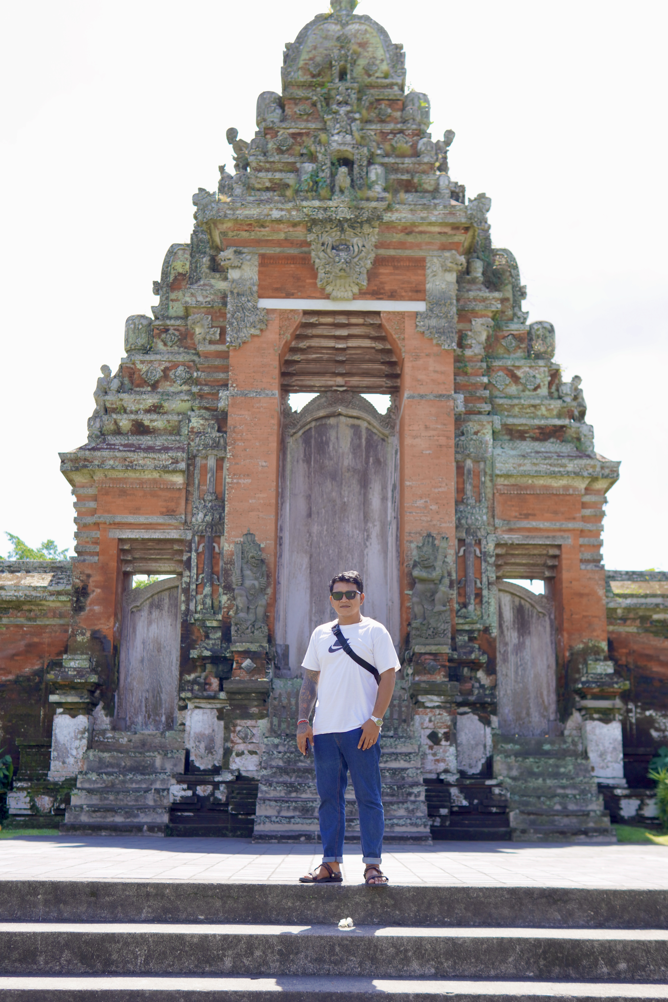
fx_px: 1252
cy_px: 501
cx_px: 334
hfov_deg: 29.9
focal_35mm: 45
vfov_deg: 43.6
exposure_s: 1/640
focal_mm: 30
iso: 100
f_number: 2.5
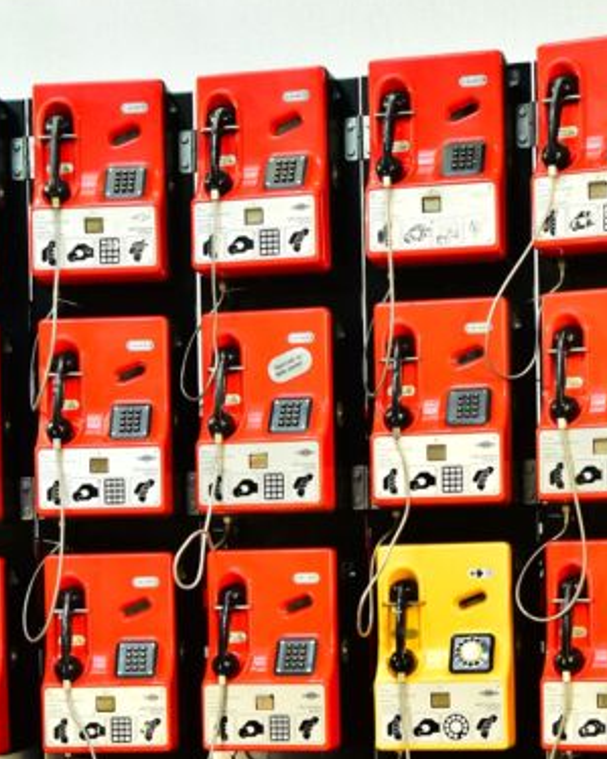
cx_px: 394
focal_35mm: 79
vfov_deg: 23.6
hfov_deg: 19.4
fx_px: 1775
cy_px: 659
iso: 500
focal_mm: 35
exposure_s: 1/10
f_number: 11
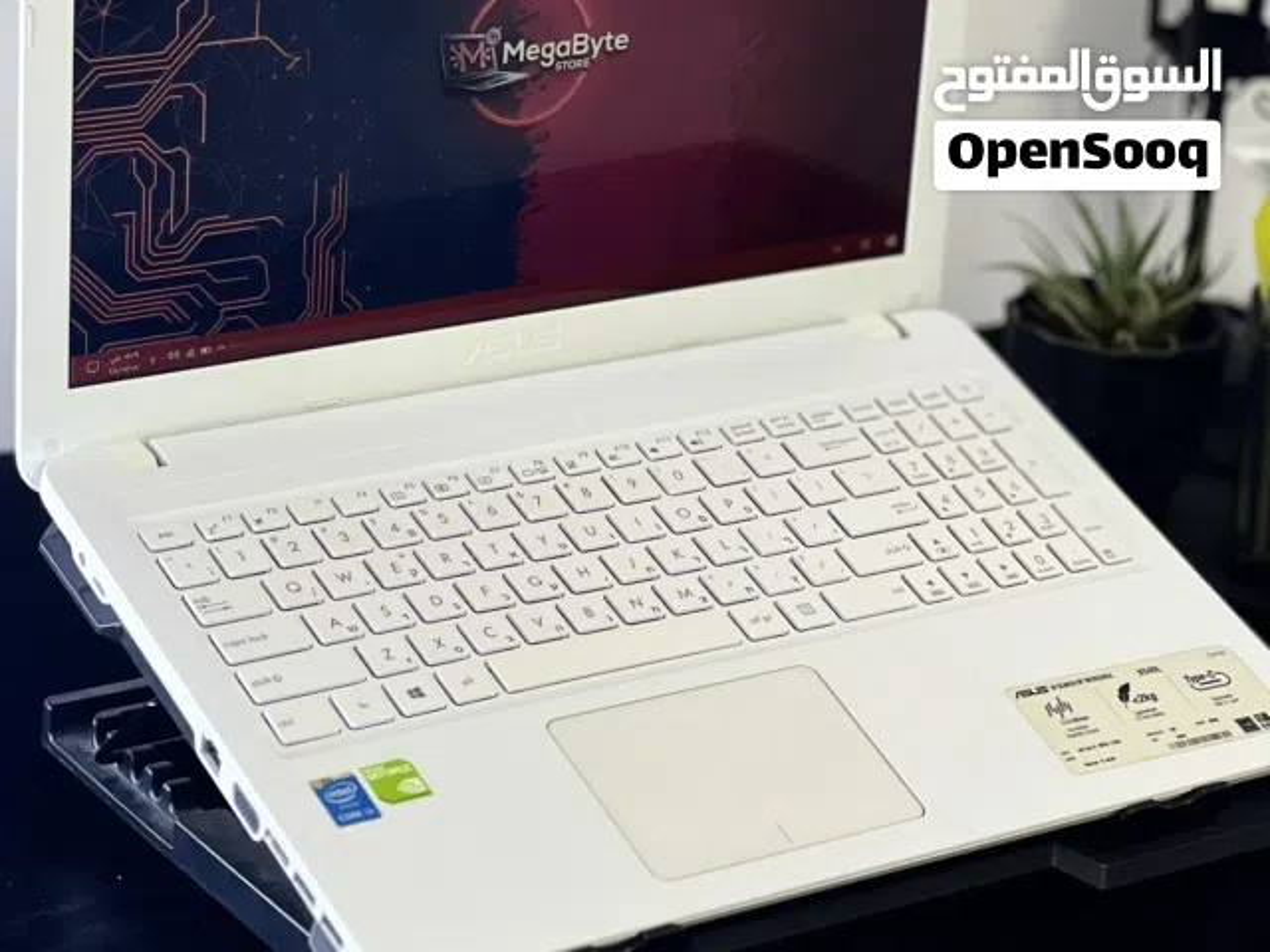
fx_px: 2825
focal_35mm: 77
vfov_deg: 19.1
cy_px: 476
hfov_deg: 25.3
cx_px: 635
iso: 125
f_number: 2.8
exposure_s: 1/50
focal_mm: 9
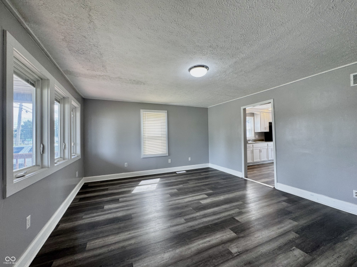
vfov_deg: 85.7
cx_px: 178
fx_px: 144
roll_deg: +1.4
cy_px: 134
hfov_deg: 102.1
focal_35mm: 14
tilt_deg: +0.6
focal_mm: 2.22
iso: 80
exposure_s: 1/120
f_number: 2.2
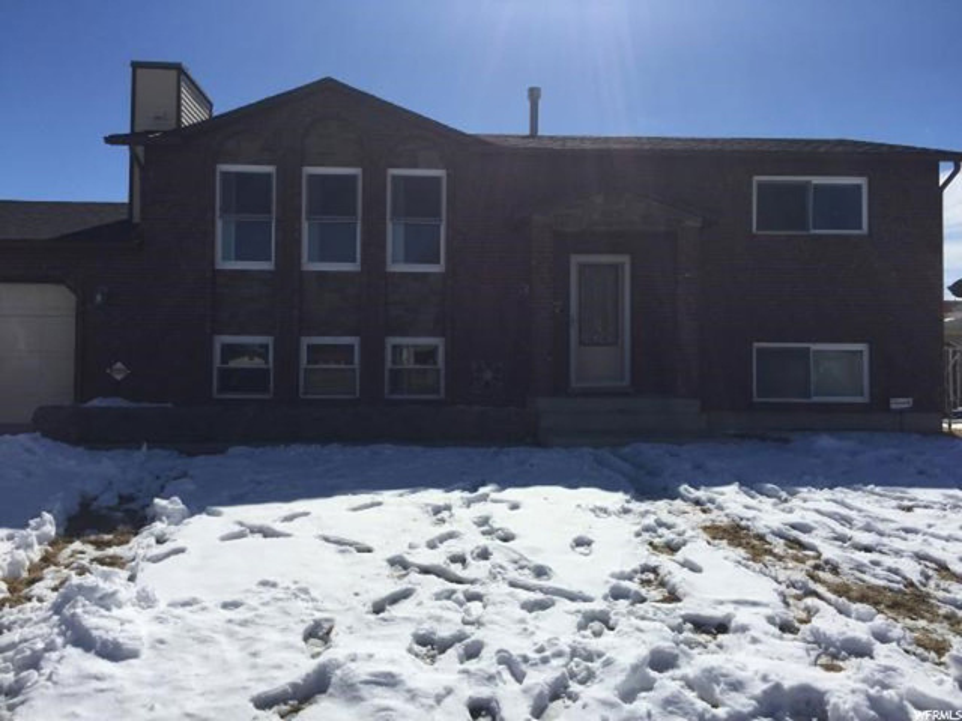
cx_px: 481
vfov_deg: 48.2
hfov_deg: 61.7
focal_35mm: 29
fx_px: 806
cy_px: 360
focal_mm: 4.15
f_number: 2.2
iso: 32
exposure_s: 1/5650
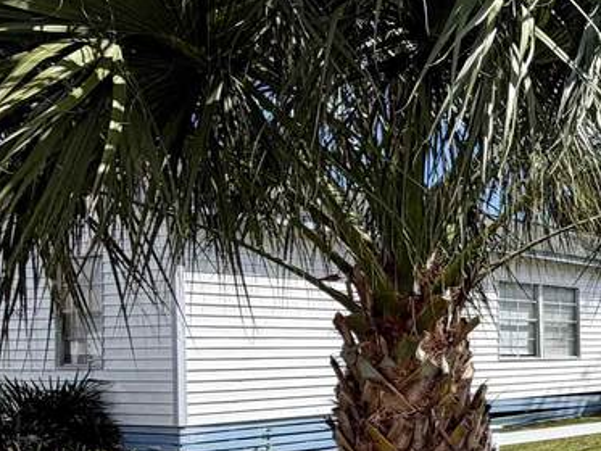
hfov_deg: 27.1
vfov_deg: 29.8
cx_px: 912
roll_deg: +0.3
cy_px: 341
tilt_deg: +1.0
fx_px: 834
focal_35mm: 48
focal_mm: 2.22
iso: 25
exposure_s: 1/1189
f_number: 2.2
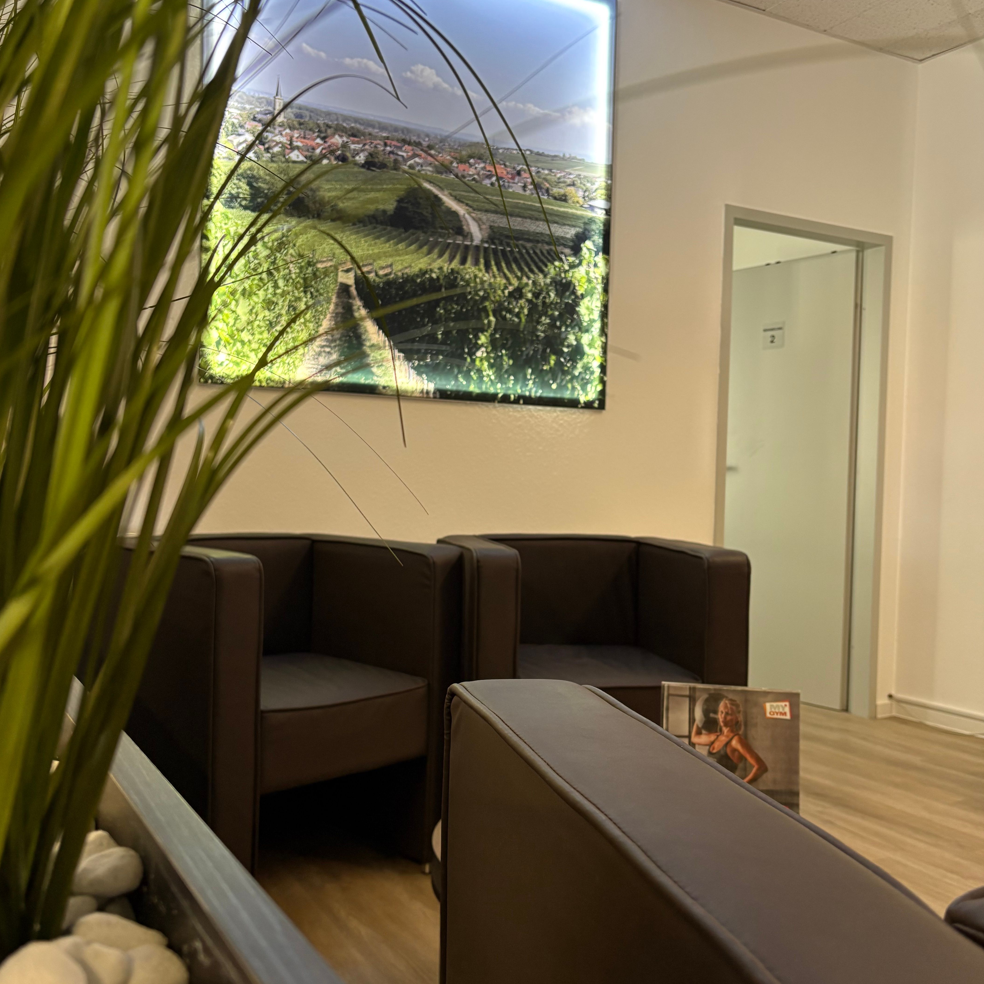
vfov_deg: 52.5
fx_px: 997
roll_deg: -0.6
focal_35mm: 31
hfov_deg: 52.5
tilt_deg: -1.5
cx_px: 491
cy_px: 510
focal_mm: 5.96
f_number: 1.6
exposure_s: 1/50
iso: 160
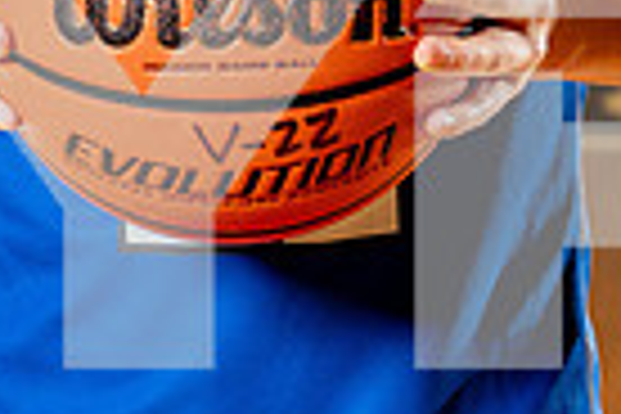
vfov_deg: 6.7
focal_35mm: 198
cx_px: 342
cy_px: -412
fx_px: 3415
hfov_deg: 10.4
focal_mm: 47
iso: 320
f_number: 4
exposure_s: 1/250
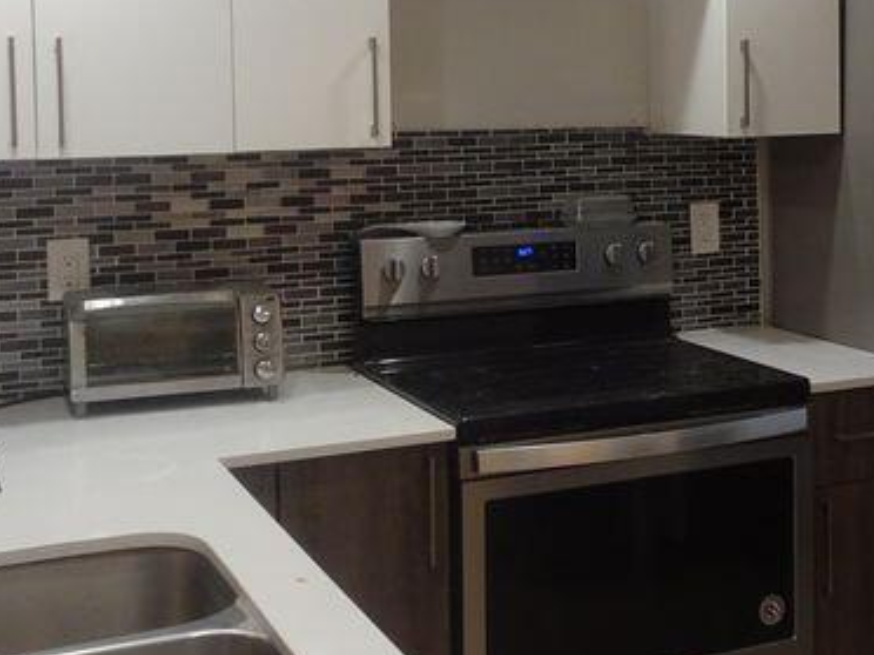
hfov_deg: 34.6
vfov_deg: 26.1
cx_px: 577
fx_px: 1389
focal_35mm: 55
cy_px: 141
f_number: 3.5
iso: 200
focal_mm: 4.1
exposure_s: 1/30
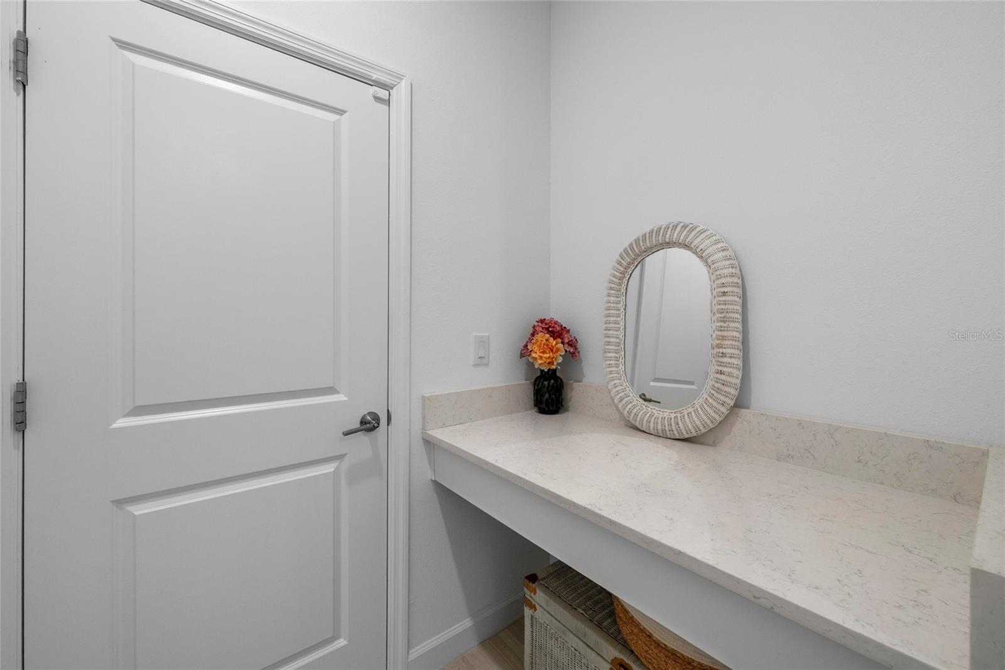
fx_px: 391
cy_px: 335
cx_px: 502
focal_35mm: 14
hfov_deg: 104.3
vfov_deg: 81.2
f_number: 8
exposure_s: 1/30
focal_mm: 14
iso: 800
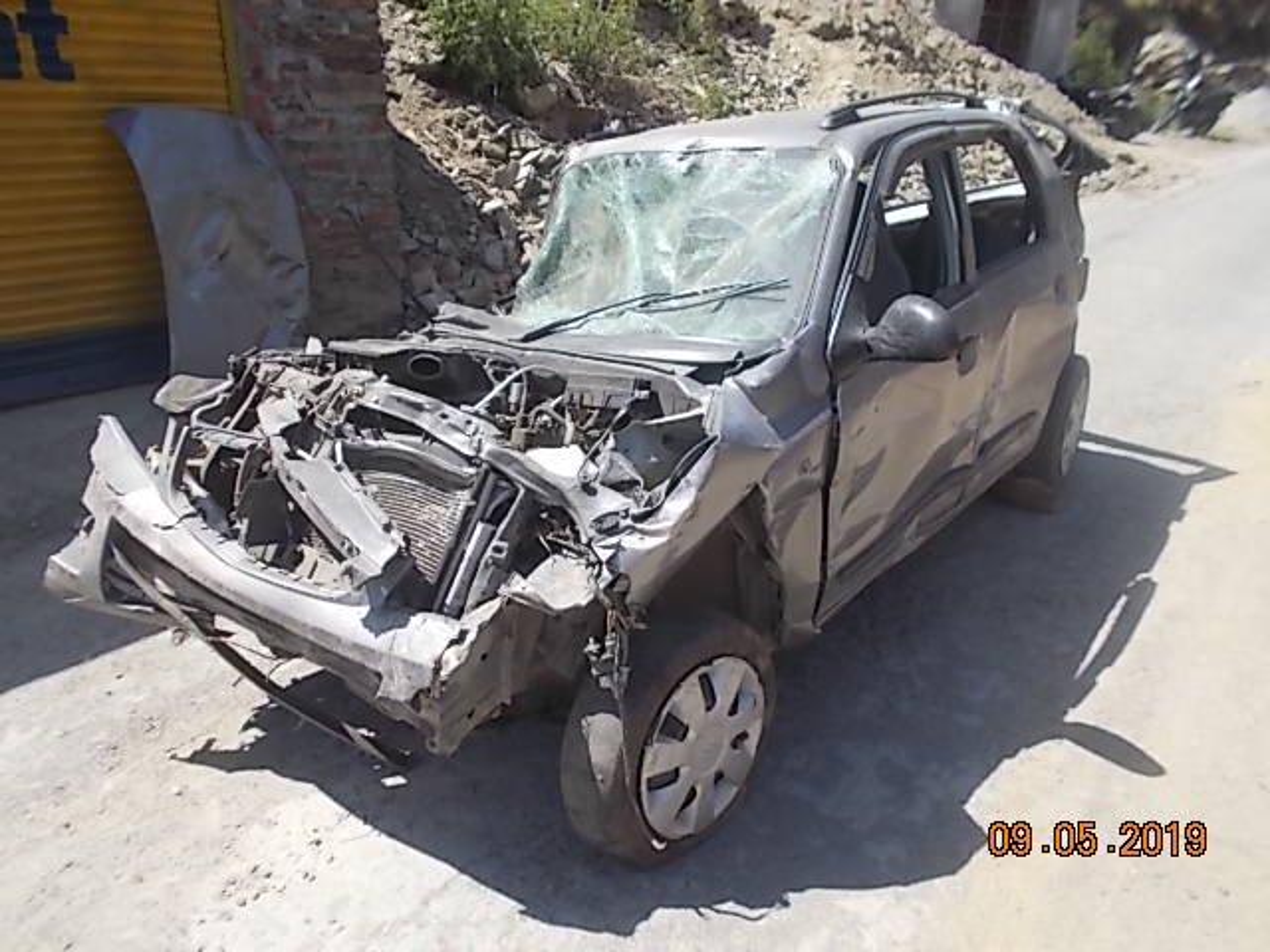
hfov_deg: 67.3
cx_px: 635
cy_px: 476
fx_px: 954
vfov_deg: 53.1
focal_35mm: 26
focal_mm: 4.6
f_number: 8
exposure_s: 1/80
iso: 80
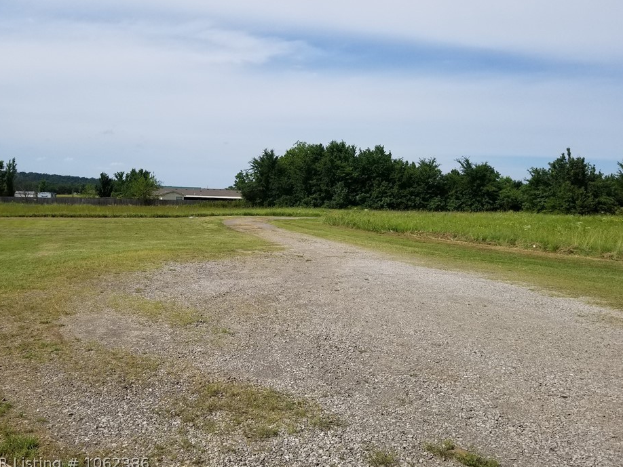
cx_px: 285
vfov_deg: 48.2
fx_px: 522
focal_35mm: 29
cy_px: 214
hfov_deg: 61.6
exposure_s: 1/3512
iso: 50
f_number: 1.7
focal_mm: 4.3
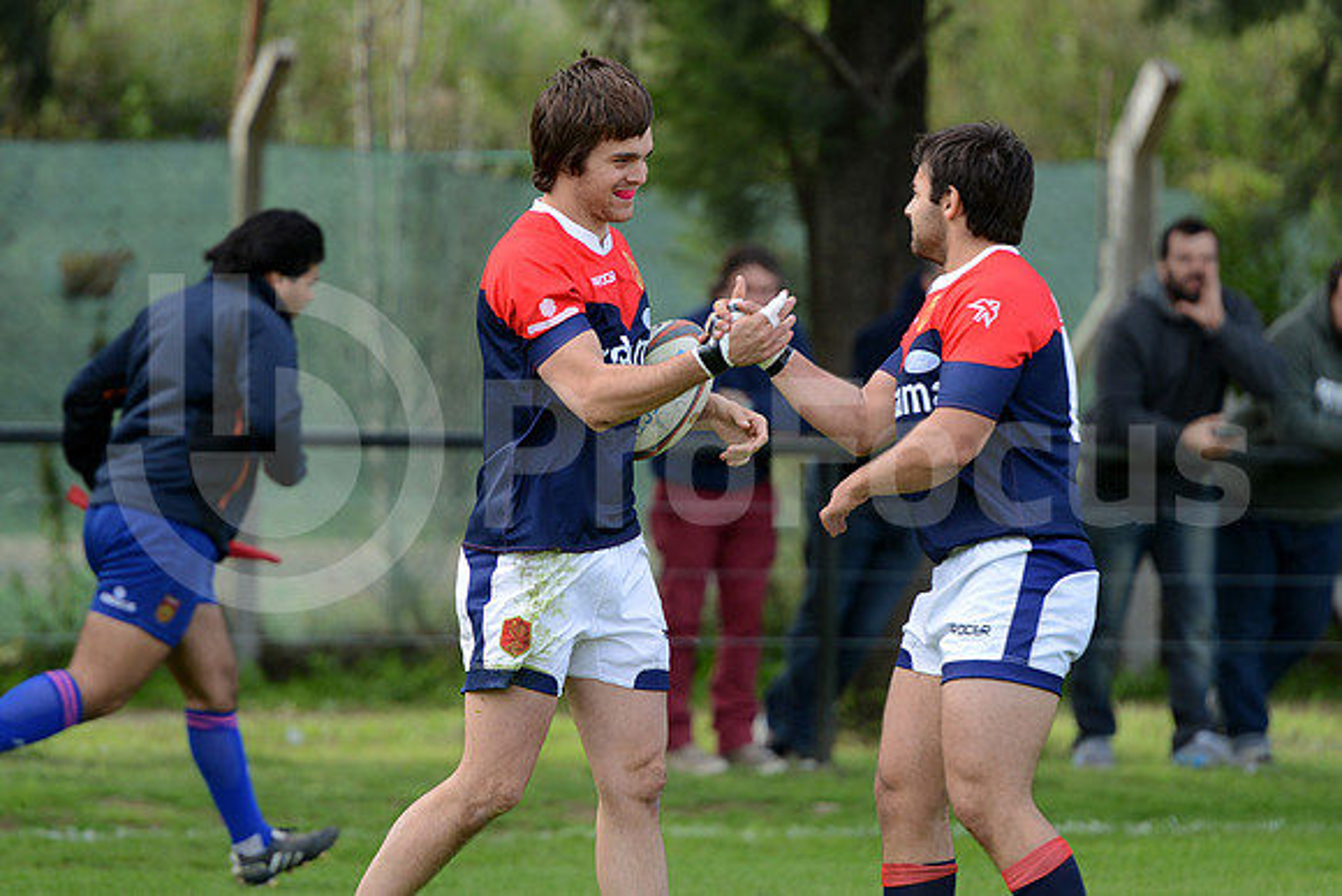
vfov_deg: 5.1
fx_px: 10067
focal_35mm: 270
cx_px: 671
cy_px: 448
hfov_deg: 7.6
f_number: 4
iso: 400
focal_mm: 270
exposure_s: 1/500
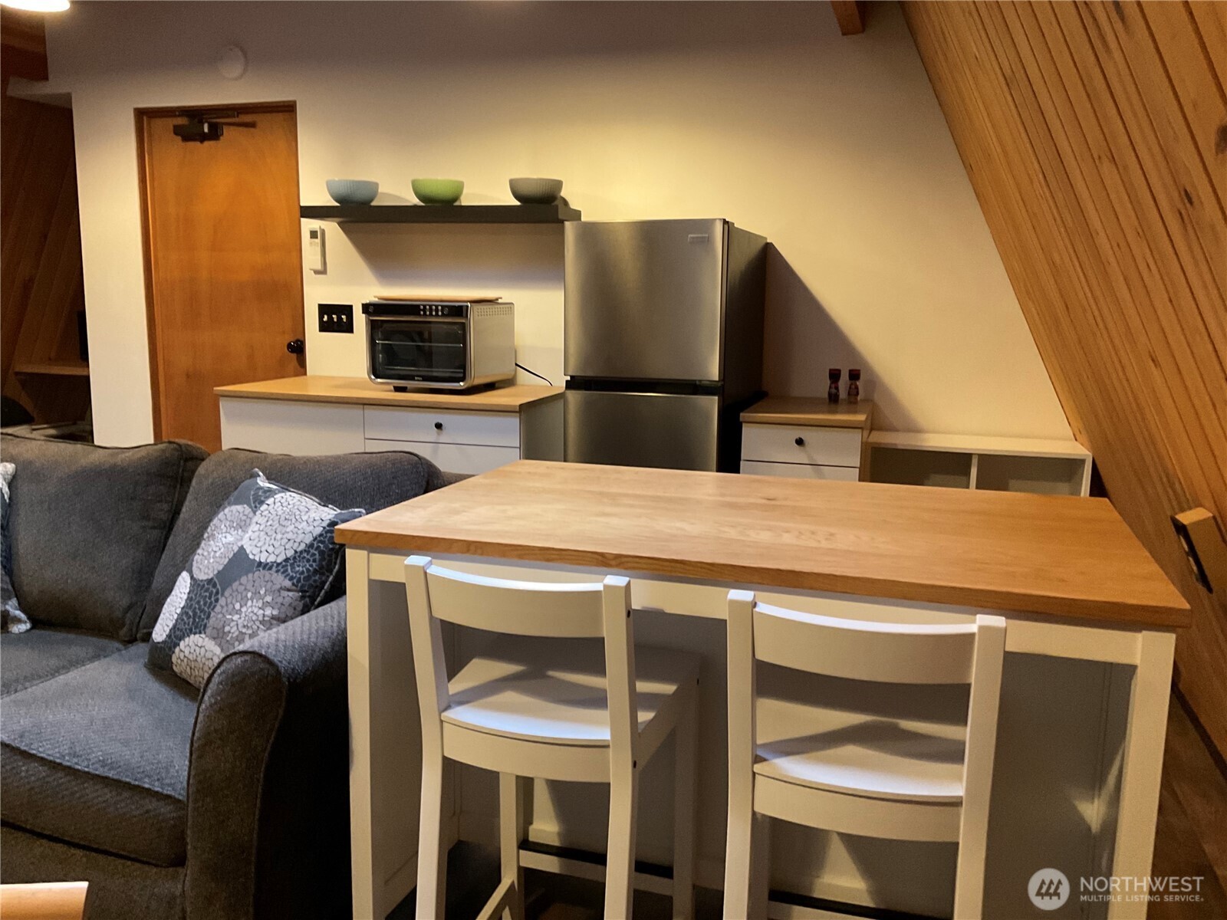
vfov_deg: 48.2
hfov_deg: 61.7
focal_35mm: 29
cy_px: 460
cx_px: 614
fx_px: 1028
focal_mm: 3
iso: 250
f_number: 1.8
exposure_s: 1/30
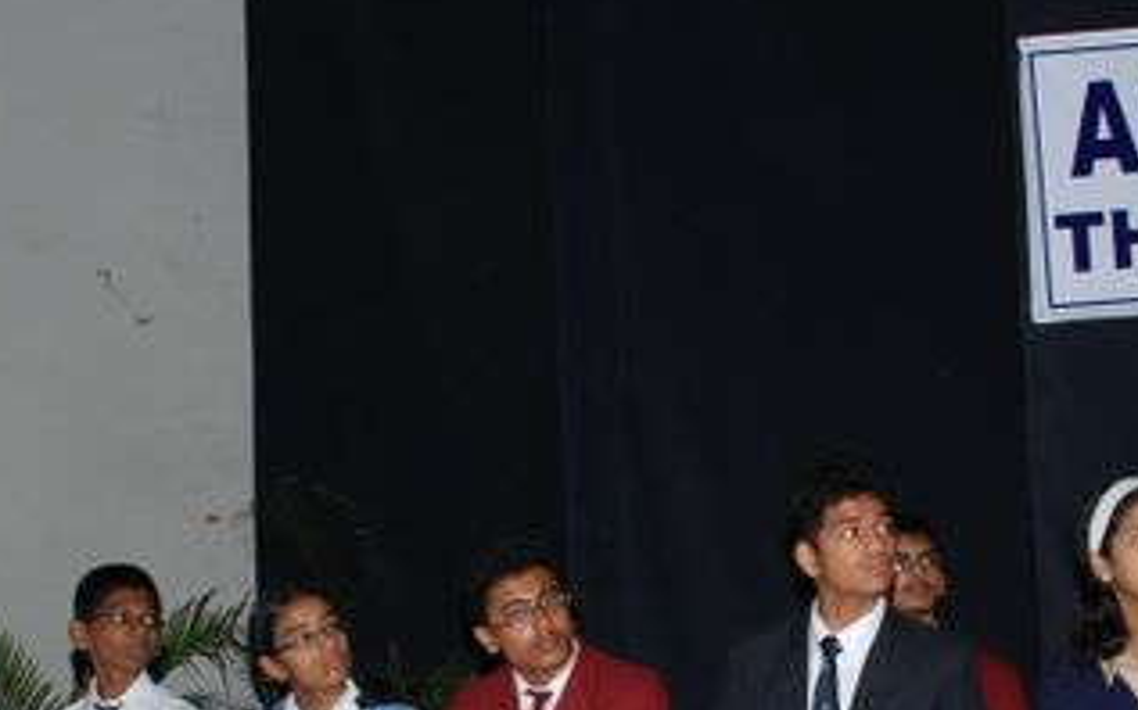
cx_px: 700
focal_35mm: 68
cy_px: 631
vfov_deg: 18.8
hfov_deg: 30.1
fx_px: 2109
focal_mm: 22
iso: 400
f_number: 5.6
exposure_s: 1/60
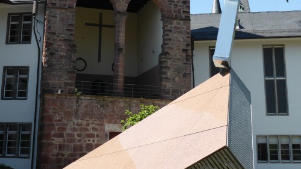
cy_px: 21
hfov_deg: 34.3
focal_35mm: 61
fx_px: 487
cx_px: 134
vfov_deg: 19.4
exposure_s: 1/400
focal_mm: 6.1
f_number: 3.7
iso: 100
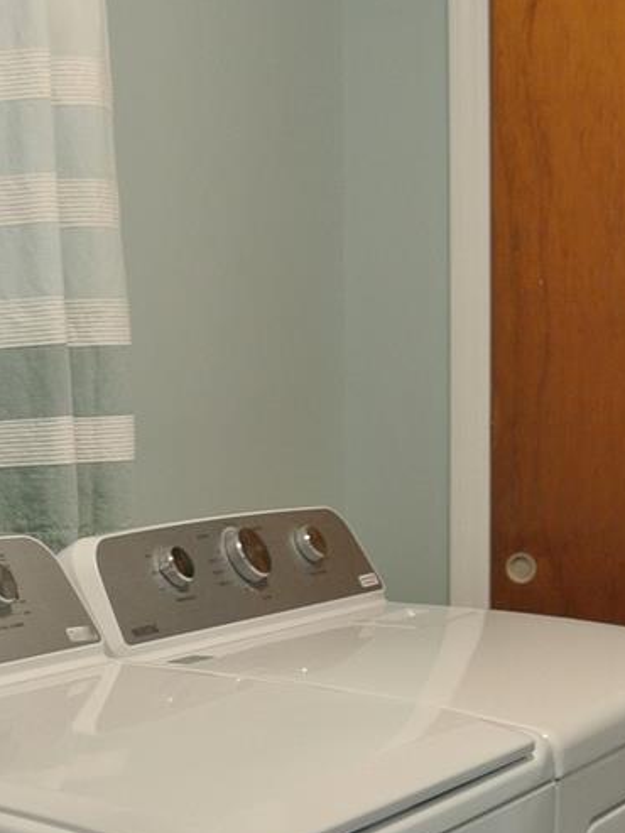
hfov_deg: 17.9
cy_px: 586
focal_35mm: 81
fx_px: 1949
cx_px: 54
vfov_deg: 23.9
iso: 400
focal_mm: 10
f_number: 3.5
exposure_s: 1/60
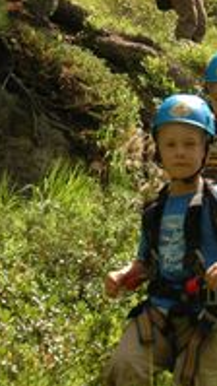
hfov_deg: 9.5
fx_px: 1282
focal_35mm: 125
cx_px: 287
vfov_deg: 17.1
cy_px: 155
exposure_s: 1/1250
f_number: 4
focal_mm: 31
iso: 400
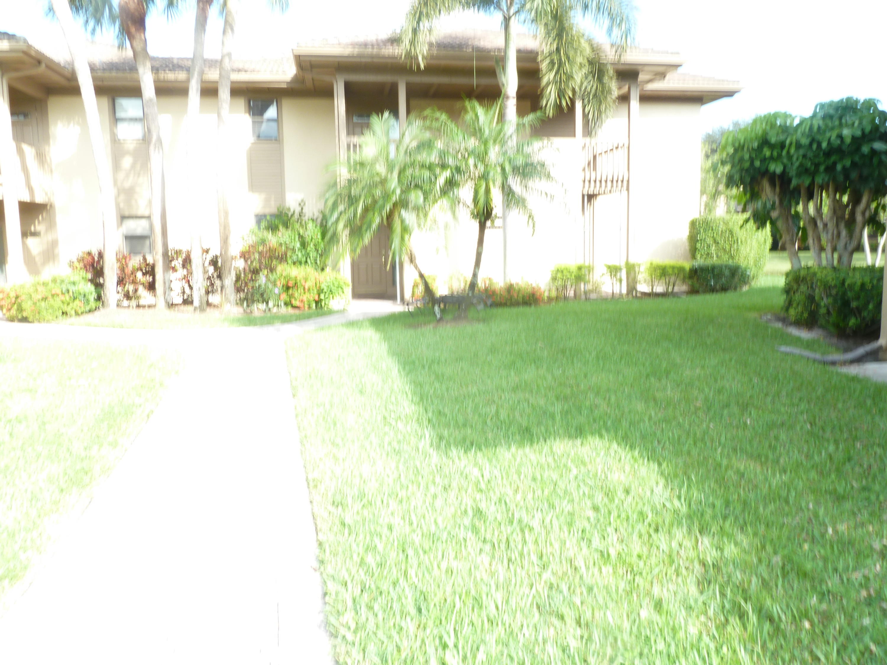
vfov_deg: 54.9
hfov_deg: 69.4
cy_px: 332
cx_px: 444
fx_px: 641
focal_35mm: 25
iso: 80
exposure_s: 1/30
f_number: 6.3
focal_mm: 4.1
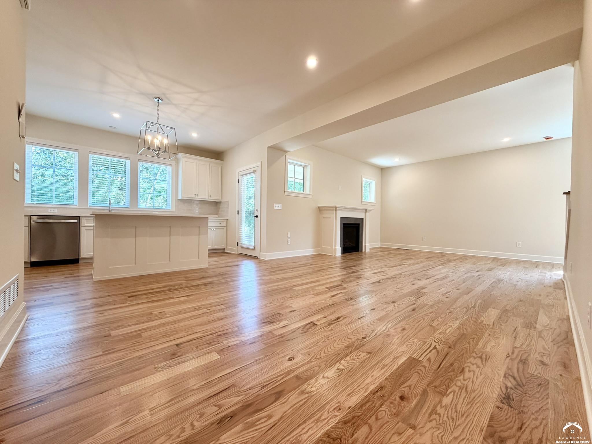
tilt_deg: -0.2
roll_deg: -0.6
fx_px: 239
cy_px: 222
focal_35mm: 14
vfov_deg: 85.7
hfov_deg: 102.1
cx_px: 296
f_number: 2.2
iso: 160
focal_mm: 2.22
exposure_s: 1/121
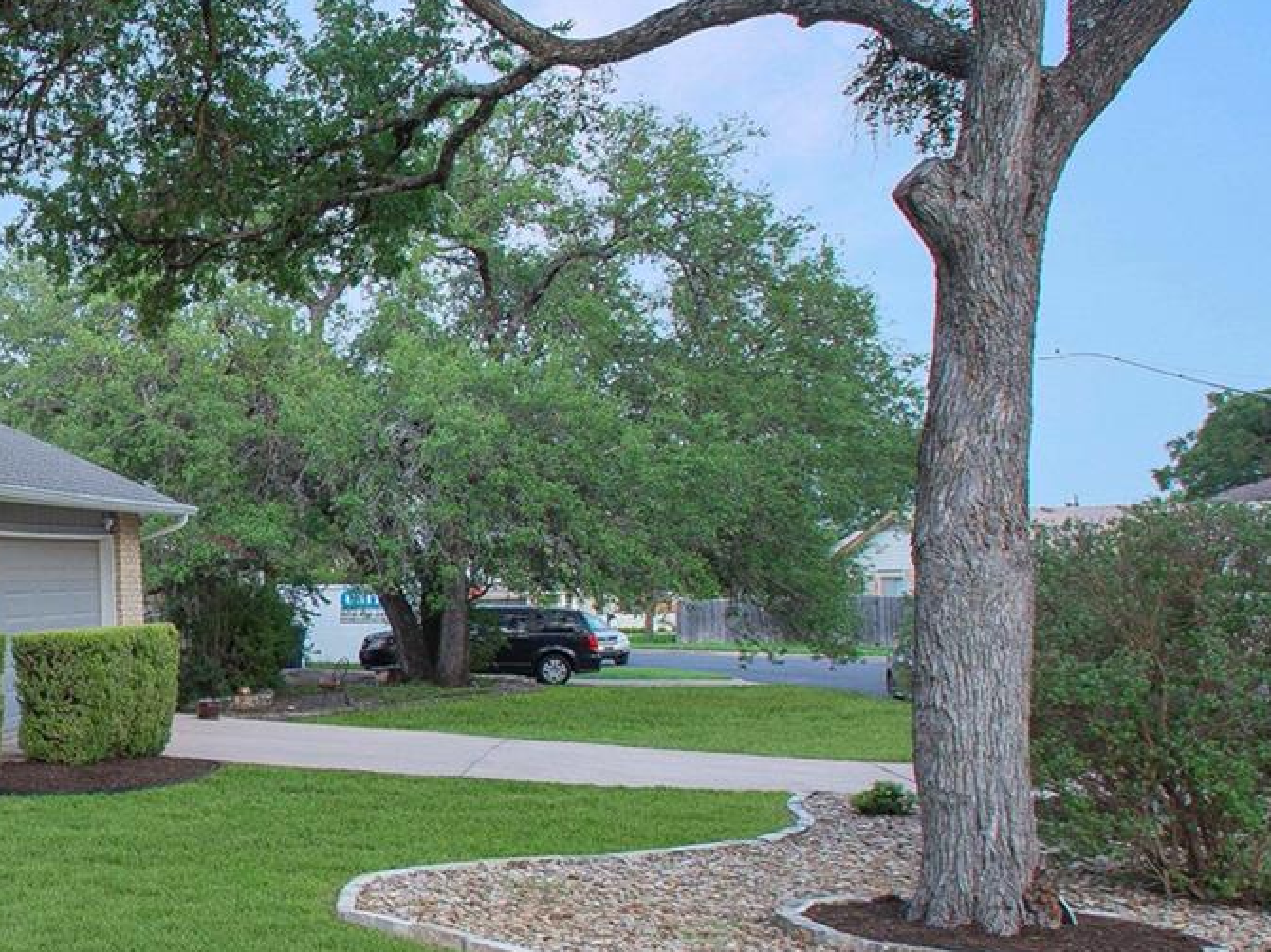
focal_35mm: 50
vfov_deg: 29.0
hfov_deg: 31.4
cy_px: 586
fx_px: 1835
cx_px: -290
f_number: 7.1
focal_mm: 17
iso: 100
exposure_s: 1/25
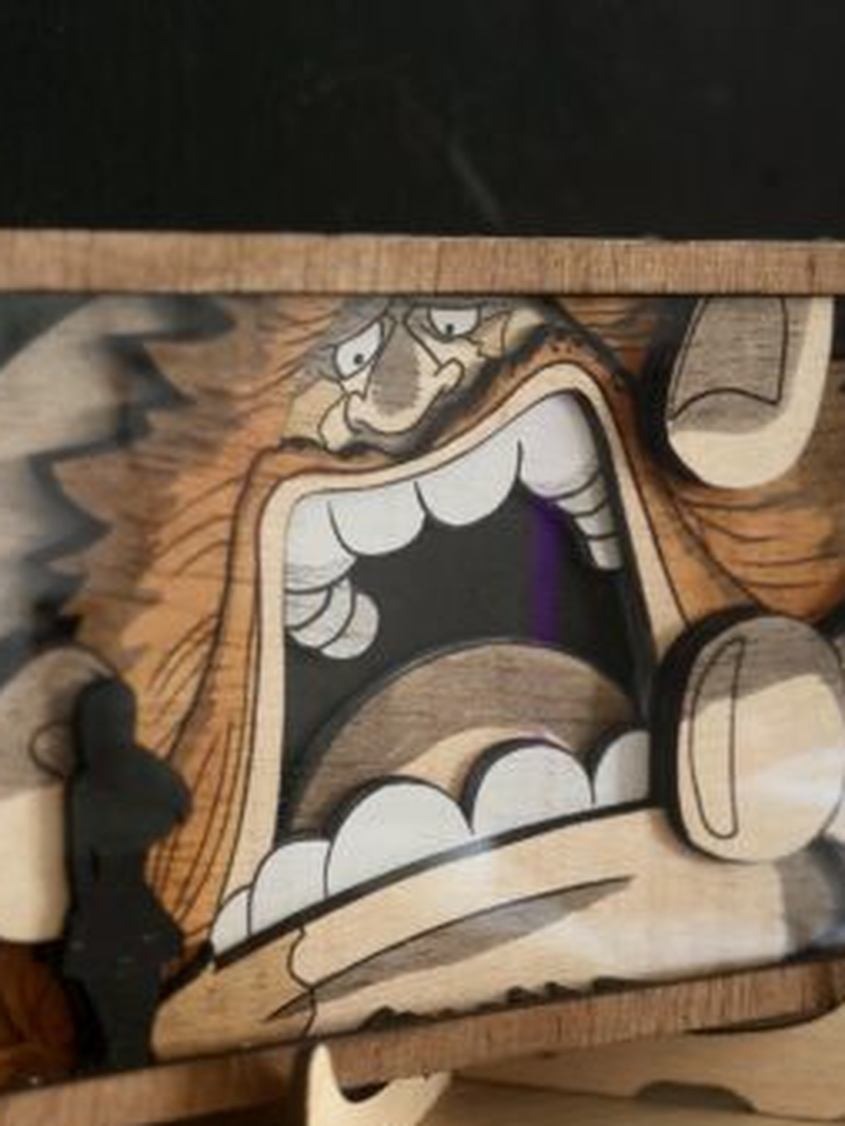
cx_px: 411
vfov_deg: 25.6
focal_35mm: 76
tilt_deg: -7.4
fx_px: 2472
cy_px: 516
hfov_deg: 19.4
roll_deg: -1.3
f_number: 1.78
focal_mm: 6.86
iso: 200
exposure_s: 1/60
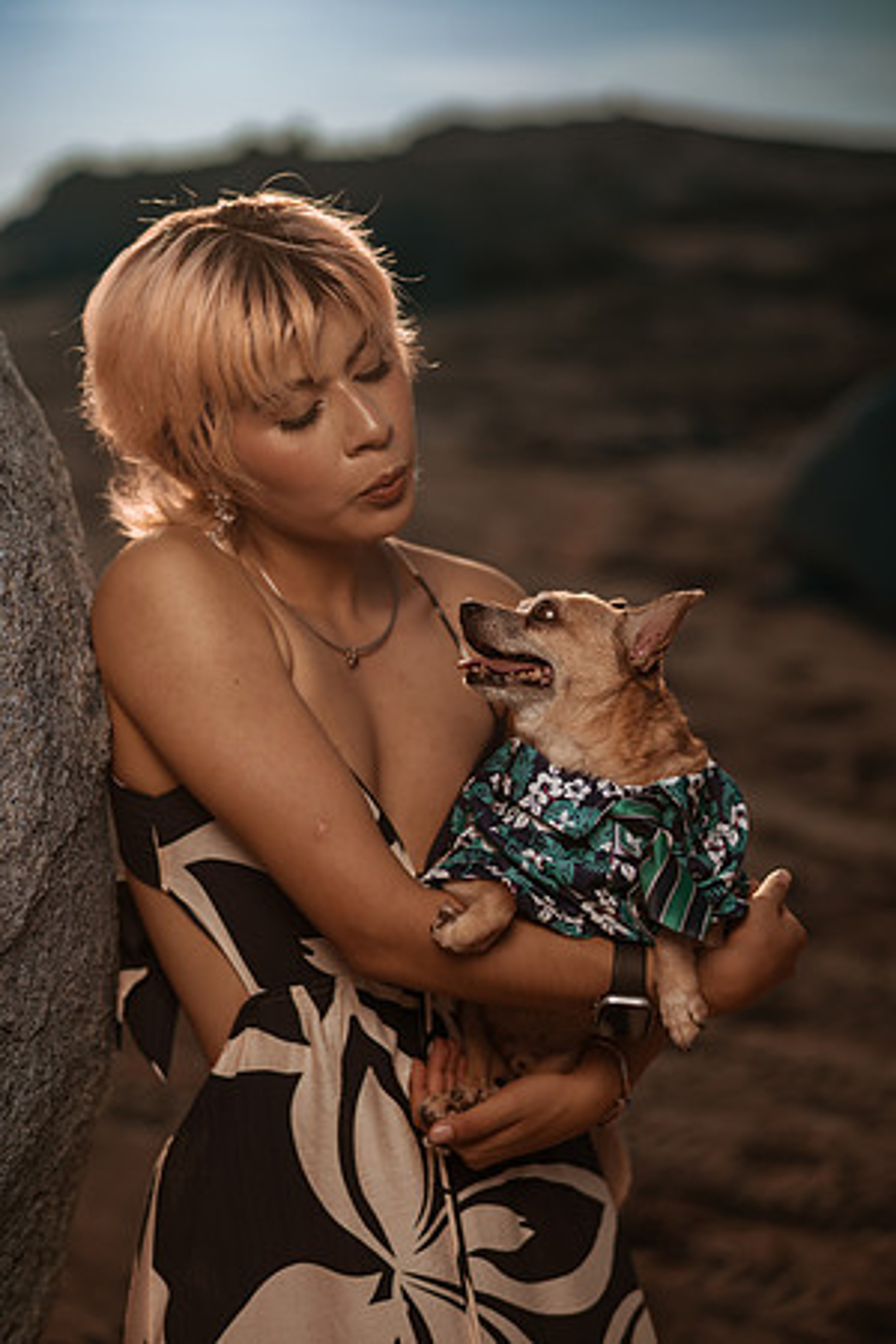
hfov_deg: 23.4
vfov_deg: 34.5
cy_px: 672
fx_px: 2165
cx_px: 448
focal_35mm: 58
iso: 50
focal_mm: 58
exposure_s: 1/5000
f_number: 2.2
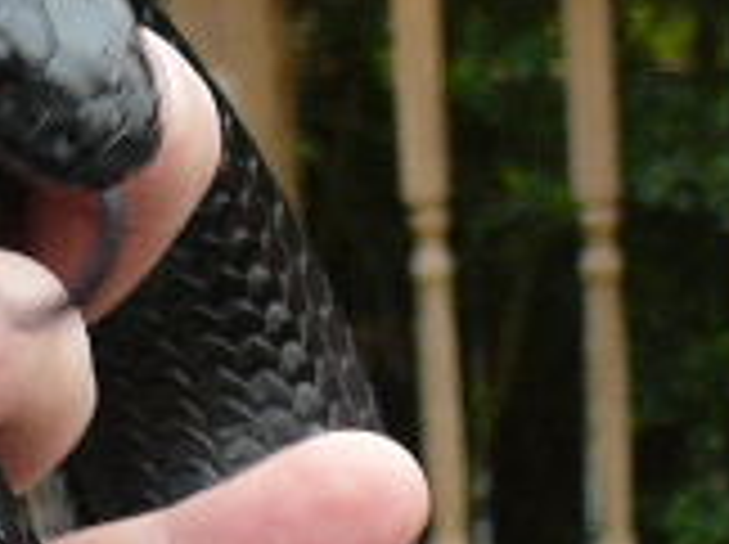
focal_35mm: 194
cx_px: -436
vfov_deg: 7.6
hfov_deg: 9.8
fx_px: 4080
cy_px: 238
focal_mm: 7.3
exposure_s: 1/60
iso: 100
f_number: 3.4
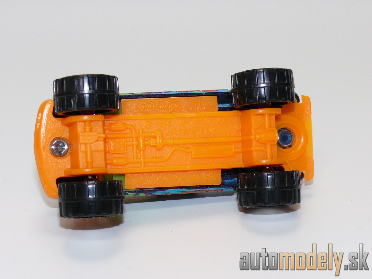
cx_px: 186
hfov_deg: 18.7
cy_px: 140
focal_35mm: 105
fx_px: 1128
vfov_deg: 14.1
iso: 100
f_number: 4
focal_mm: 13.7
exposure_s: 1/30
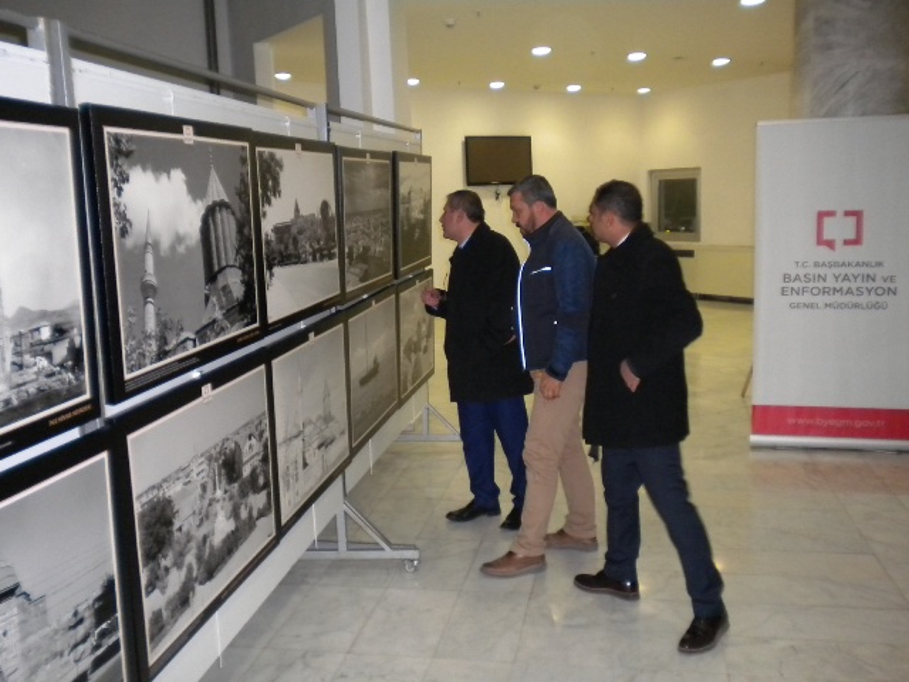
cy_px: 341
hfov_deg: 52.6
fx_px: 919
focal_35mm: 35
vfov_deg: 40.7
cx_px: 454
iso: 400
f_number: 3.1
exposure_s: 1/30
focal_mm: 6.3
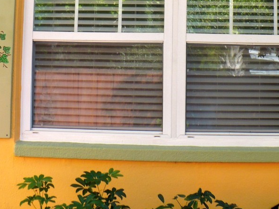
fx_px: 516
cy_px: 47
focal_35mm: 64
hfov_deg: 30.0
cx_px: 193
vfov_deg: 22.7
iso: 100
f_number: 2.8
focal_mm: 6.1
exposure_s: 1/125
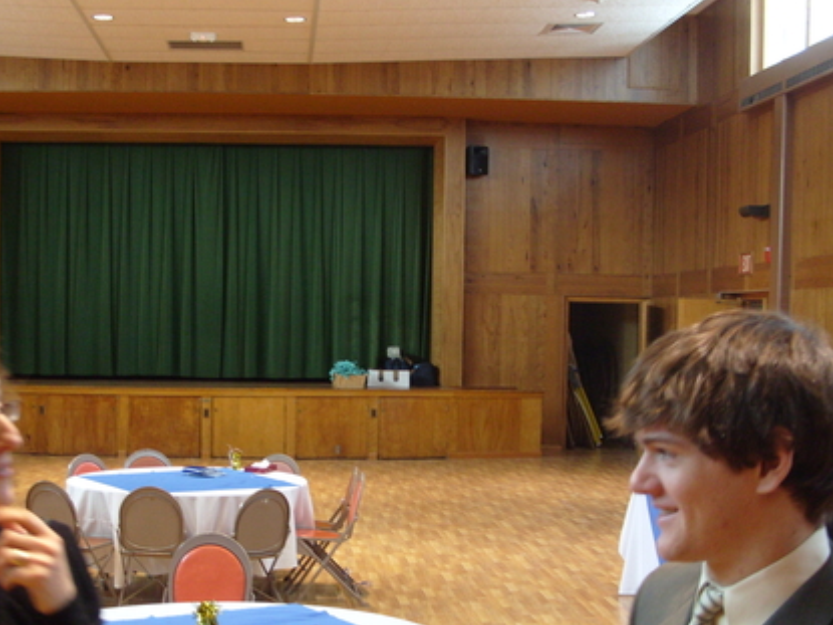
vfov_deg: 26.8
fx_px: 1299
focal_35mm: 54
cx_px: 297
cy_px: 424
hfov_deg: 35.3
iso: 200
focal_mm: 7.8
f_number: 2.8
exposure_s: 1/45
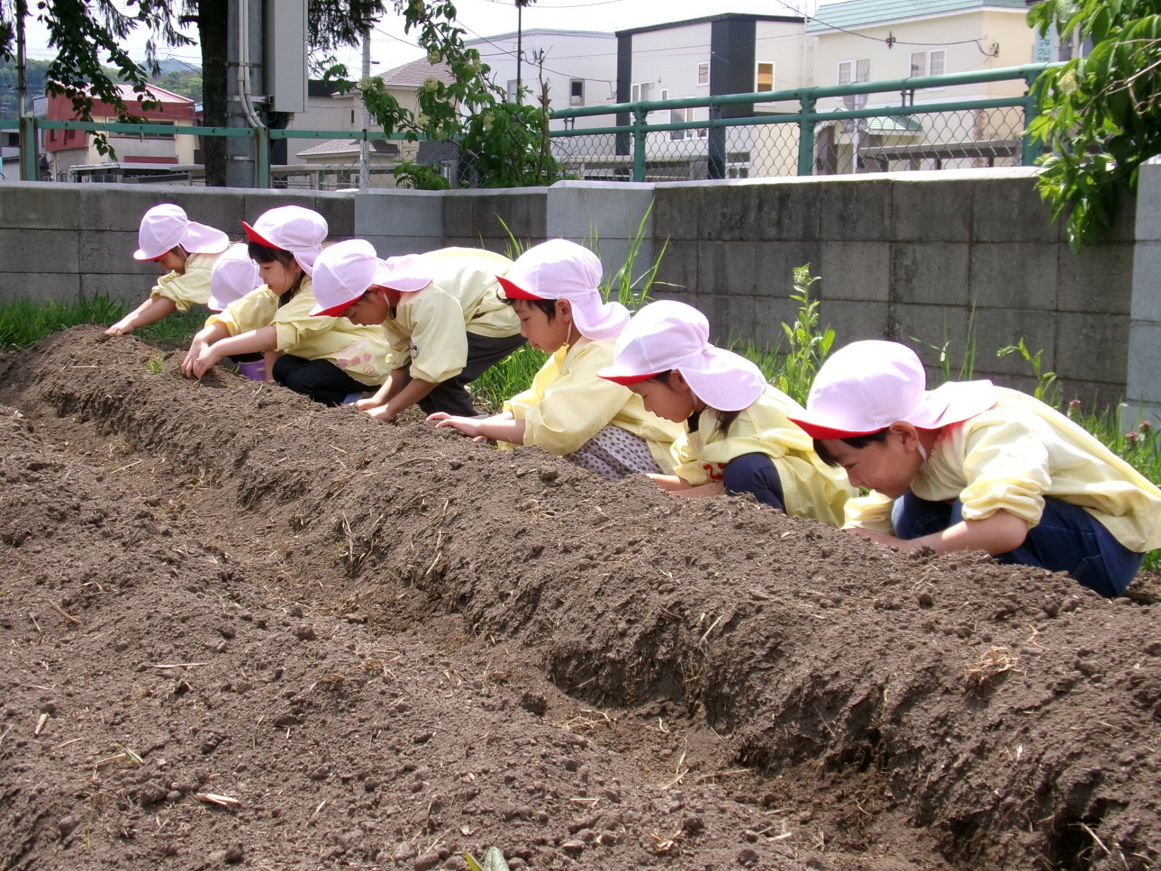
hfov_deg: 33.2
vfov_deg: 25.2
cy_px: 436
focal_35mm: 58
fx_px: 1945
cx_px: 580
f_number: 4.4
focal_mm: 10.3
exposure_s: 1/400
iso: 100
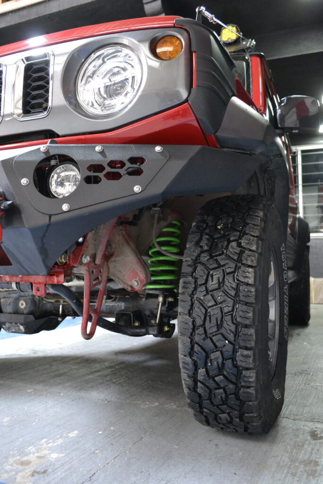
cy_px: 242
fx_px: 363
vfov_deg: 67.4
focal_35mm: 27
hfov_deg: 47.9
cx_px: 162
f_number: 3.5
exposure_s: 1/60
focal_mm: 18
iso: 2200
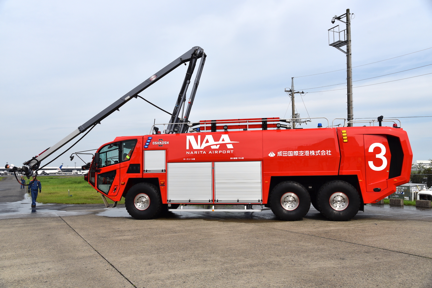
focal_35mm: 30
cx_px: 216
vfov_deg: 43.6
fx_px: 360
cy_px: 144
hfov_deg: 61.9
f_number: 7.1
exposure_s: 1/1600
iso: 400
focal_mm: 30
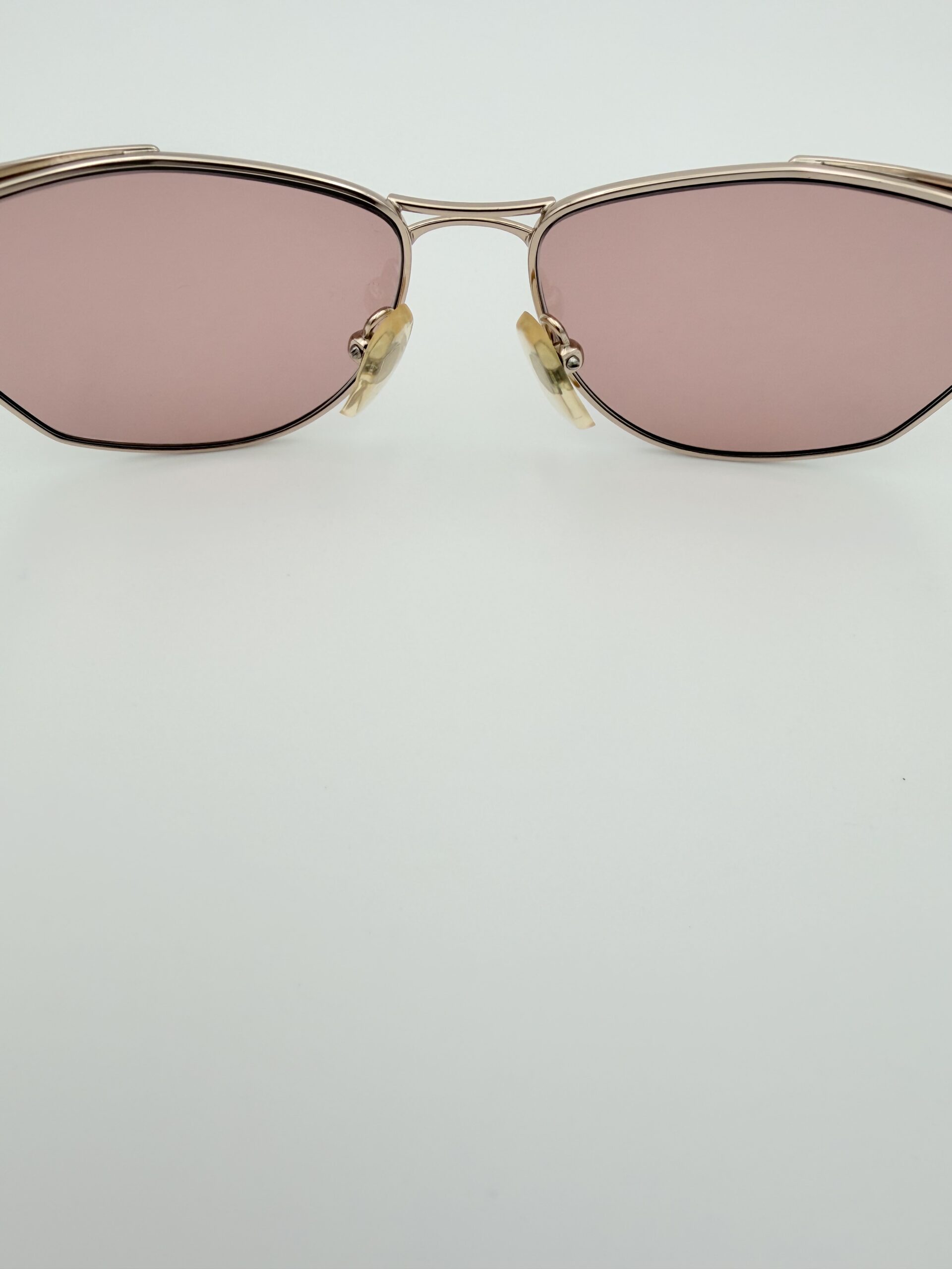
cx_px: 476
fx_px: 880
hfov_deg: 56.8
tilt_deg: -51.3
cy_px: 634
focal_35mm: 24
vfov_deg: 71.6
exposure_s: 1/777
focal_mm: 2.22
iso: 32
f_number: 2.2
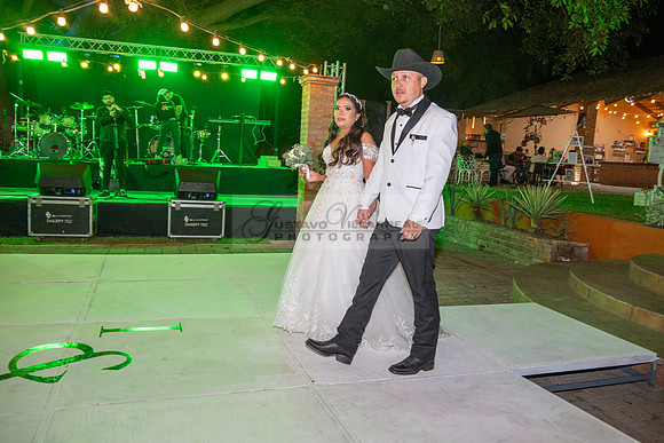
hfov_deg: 65.5
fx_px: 517
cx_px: 332
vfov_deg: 46.4
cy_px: 222
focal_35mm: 28
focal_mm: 28
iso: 2500
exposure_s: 1/80
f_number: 5
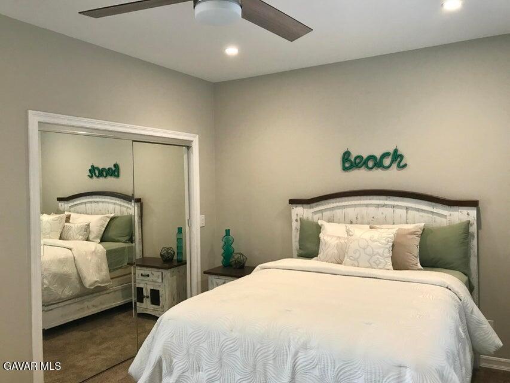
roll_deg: +1.1
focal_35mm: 28
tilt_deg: -0.8
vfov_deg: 49.8
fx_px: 413
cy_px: 192
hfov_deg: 63.4
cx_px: 255
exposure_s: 1/30
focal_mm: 3.99
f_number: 1.8
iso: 40
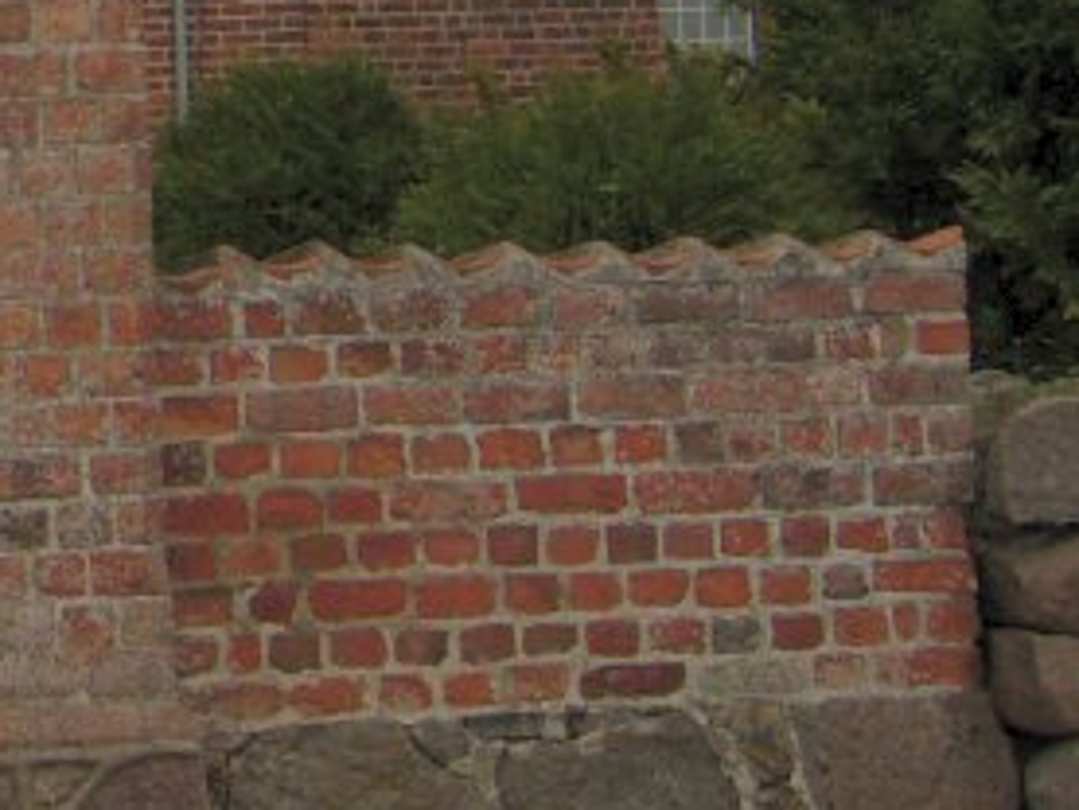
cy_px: -423
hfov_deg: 15.4
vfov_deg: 12.1
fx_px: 3649
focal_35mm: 117
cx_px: -588
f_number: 3.4
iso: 50
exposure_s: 1/287
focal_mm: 7.5
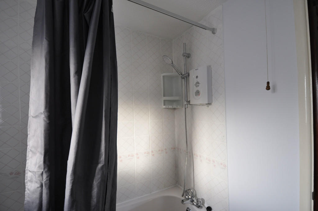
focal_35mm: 15
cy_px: 106
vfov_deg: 77.2
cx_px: 159
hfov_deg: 100.5
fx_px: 132
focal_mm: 10
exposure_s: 1/60
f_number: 4
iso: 450
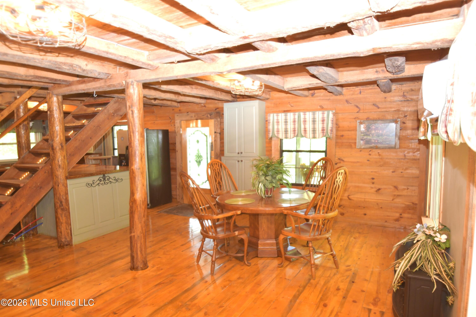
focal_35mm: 21
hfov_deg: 81.2
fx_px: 278
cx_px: 238
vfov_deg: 59.5
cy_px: 158
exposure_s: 1/60
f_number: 4
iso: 800
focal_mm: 14
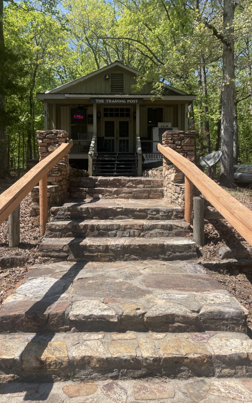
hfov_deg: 44.5
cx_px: 127
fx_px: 308
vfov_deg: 66.5
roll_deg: +0.2
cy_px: 201
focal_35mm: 28
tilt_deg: -1.2
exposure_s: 1/2212
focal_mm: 4.2
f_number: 1.6
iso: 32
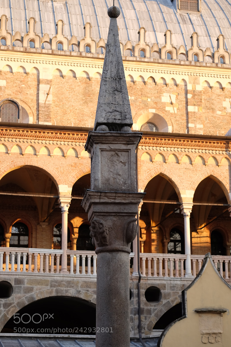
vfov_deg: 22.4
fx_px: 876
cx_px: 116
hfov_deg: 15.0
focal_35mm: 91
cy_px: 174
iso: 200
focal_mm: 60.7
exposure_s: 1/140
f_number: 4
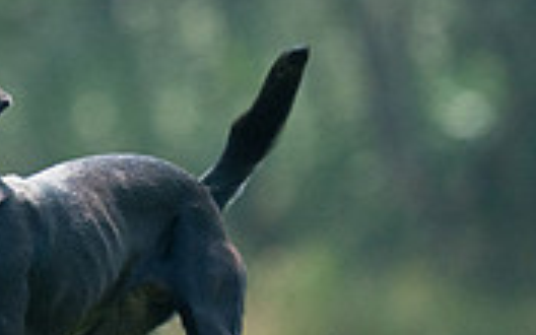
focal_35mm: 2019
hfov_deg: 1.0
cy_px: -108
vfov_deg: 0.7
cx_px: -161
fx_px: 29493
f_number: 6.3
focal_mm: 600
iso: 4000
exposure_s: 1/4000
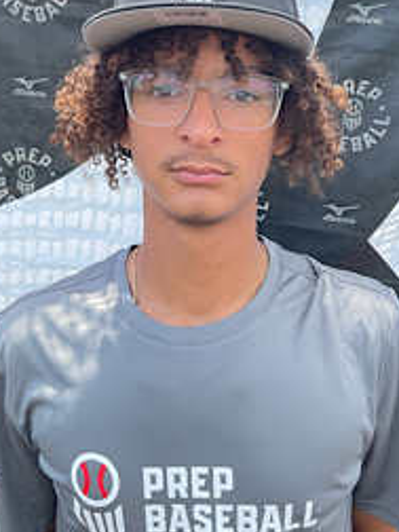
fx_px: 707
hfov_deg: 31.5
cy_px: 177
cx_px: 201
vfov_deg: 40.7
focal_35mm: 46
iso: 16
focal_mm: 3
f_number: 1.8
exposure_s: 1/331
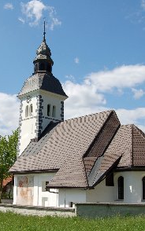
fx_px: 322
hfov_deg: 25.3
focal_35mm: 51
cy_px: 116
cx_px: 53
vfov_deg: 39.6
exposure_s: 1/400
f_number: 10
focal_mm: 22
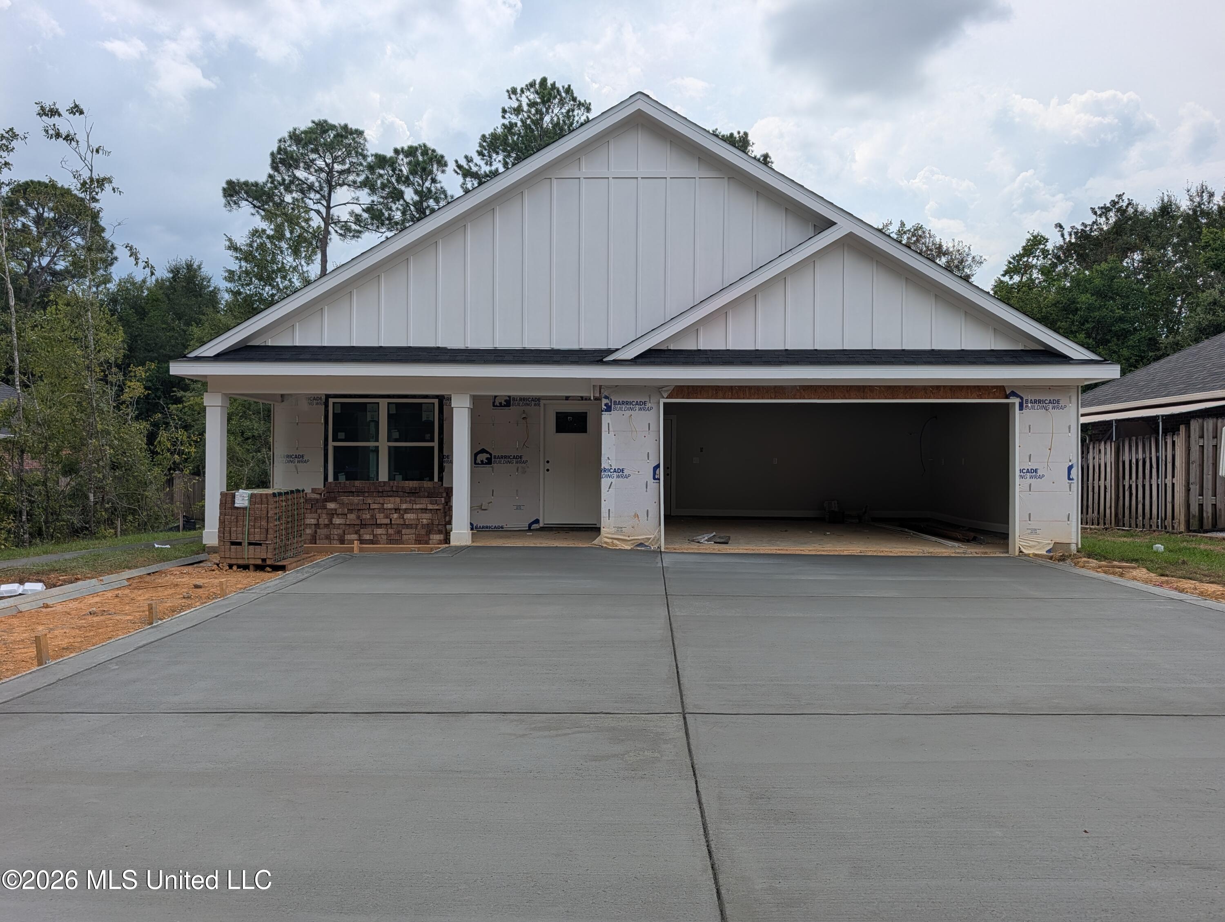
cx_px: 612
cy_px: 461
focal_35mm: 24
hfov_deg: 71.5
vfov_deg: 56.9
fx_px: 850
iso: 20
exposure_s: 1/1754
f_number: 1.68
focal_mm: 6.9
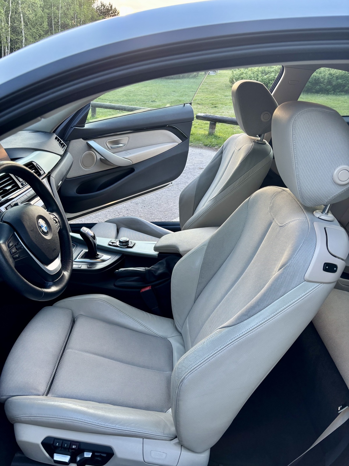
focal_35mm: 26
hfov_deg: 53.1
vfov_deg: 67.3
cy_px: 233
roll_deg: -0.4
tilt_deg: -27.0
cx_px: 174
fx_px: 350
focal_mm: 5.96
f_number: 1.6
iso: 125
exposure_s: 1/121
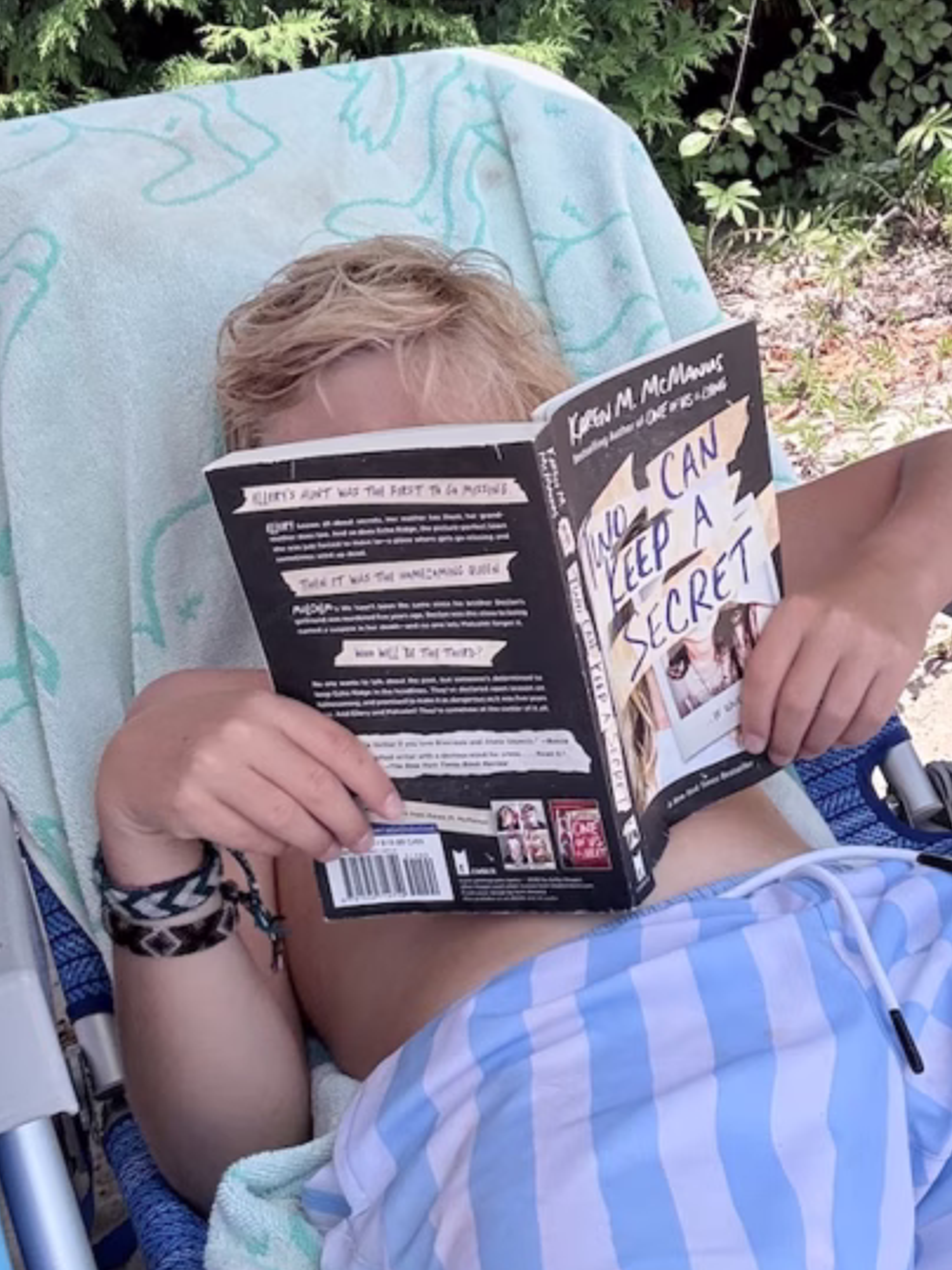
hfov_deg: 25.4
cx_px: 707
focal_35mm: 57
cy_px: 528
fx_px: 2091
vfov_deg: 33.7
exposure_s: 1/931
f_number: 1.9
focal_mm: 2.69
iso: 25
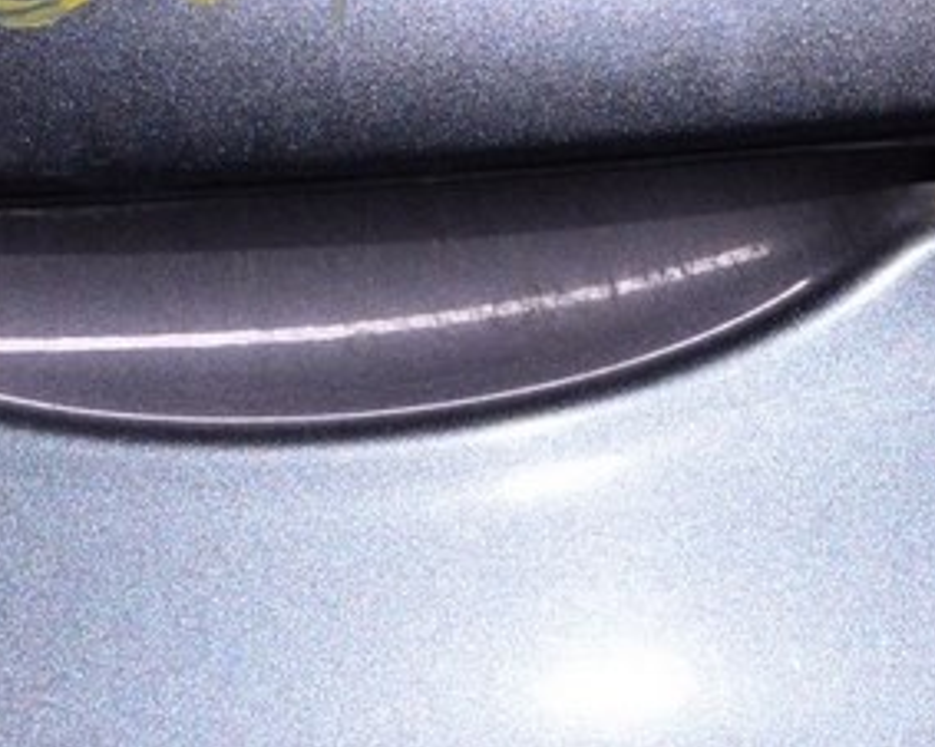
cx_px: 406
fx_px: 4784
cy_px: 81
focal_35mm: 173
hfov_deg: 11.2
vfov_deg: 8.9
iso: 1600
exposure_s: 1/200
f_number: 8
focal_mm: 34
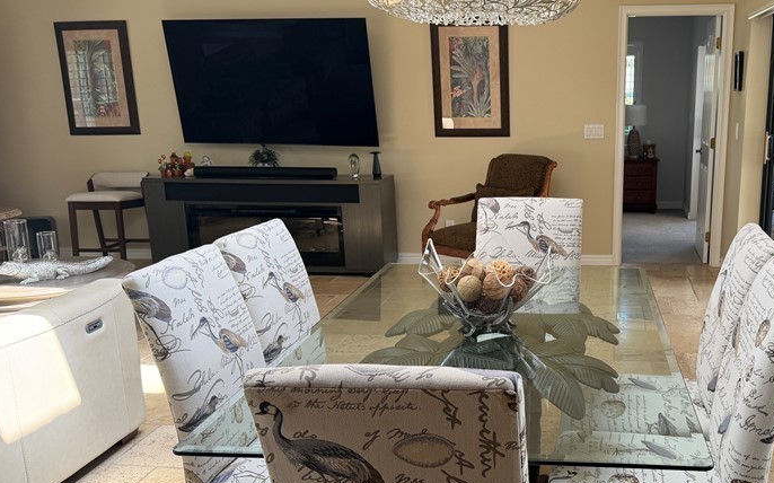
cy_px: 289
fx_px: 801
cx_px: 537
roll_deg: +0.5
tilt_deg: -13.9
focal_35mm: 38
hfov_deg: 50.3
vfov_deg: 33.4
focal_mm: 6.76
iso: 80
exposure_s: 1/121
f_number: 1.78
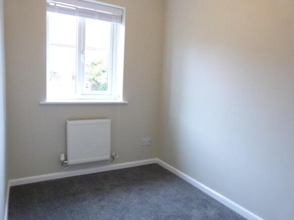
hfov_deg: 69.4
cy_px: 110
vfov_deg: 54.9
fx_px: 212
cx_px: 147
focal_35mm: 25
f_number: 2.8
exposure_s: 1/60
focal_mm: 4.5
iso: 800
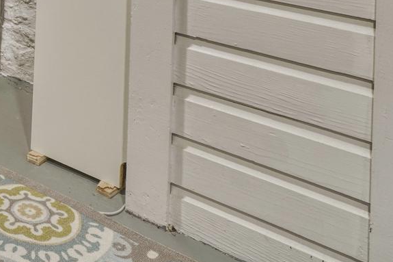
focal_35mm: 57
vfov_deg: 18.9
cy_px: -196
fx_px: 622
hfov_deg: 23.9
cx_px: -255
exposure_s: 1/15
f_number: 6.3
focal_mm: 16
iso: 640
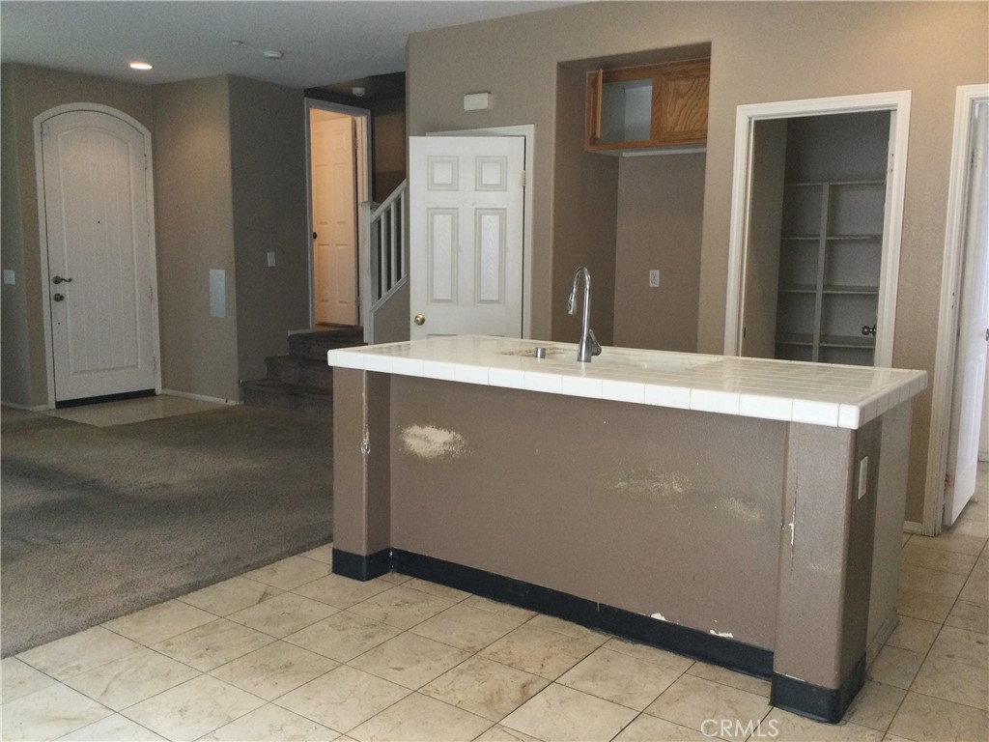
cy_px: 371
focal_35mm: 31
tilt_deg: -8.4
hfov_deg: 58.4
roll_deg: -2.9
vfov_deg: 45.4
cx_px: 494
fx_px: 886
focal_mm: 3.3
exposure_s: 1/33
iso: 64
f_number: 2.4
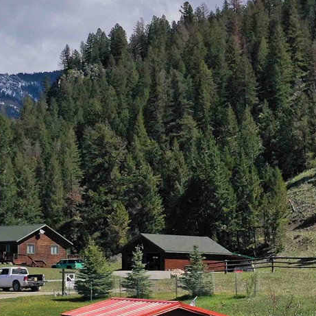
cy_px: 265
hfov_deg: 15.6
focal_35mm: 112
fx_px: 1157
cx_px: 175
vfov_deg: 15.4
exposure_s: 1/1000
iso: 100
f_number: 7.1
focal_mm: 10.26
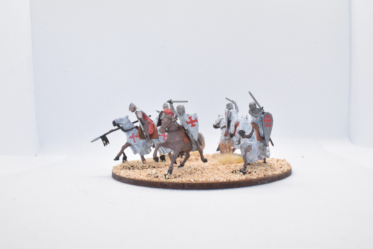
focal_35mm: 42
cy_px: 124
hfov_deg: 46.4
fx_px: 435
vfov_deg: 31.9
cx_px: 186
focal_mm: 28
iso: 800
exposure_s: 1/60
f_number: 13
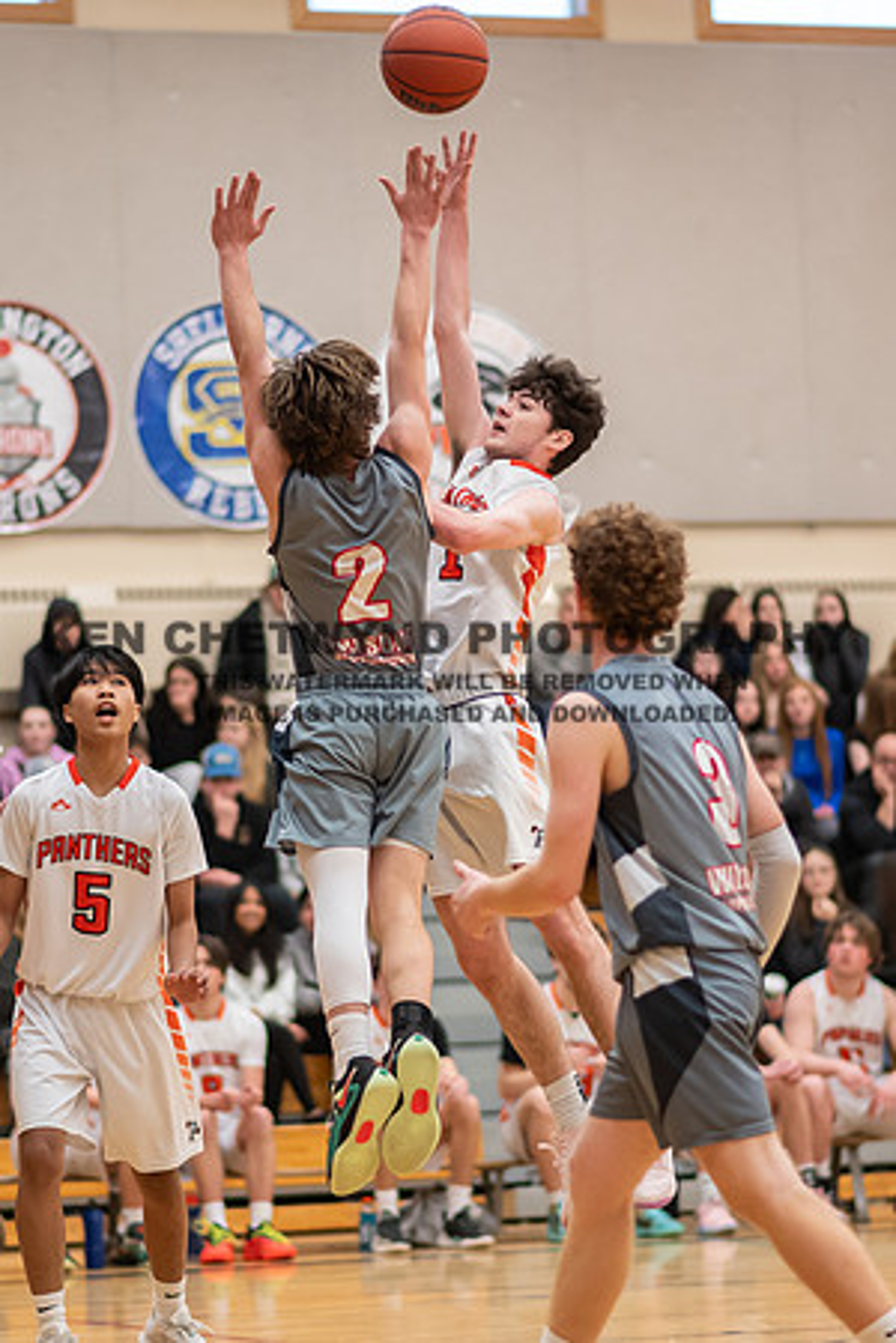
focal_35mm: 146
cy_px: 766
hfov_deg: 9.4
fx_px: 5446
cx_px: 447
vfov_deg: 14.1
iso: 2500
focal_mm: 85
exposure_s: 1/1000
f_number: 1.8
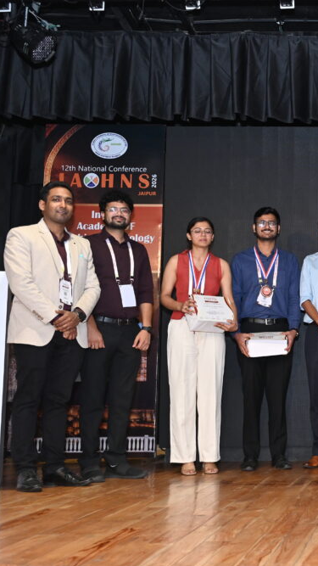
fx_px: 795
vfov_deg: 39.2
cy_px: 288
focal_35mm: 53
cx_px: 417
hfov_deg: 20.6
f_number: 4
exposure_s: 1/125
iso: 1000
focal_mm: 33
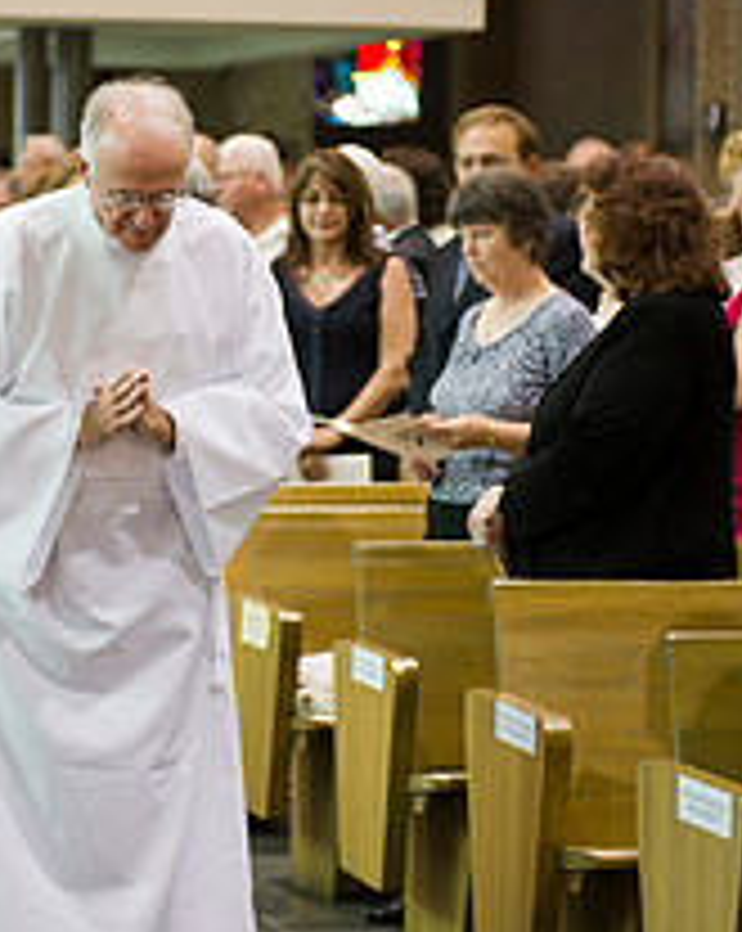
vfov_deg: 13.5
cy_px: 410
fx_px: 3934
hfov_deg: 10.7
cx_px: 124
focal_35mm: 143
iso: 2000
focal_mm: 70
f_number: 2.8
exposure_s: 1/125
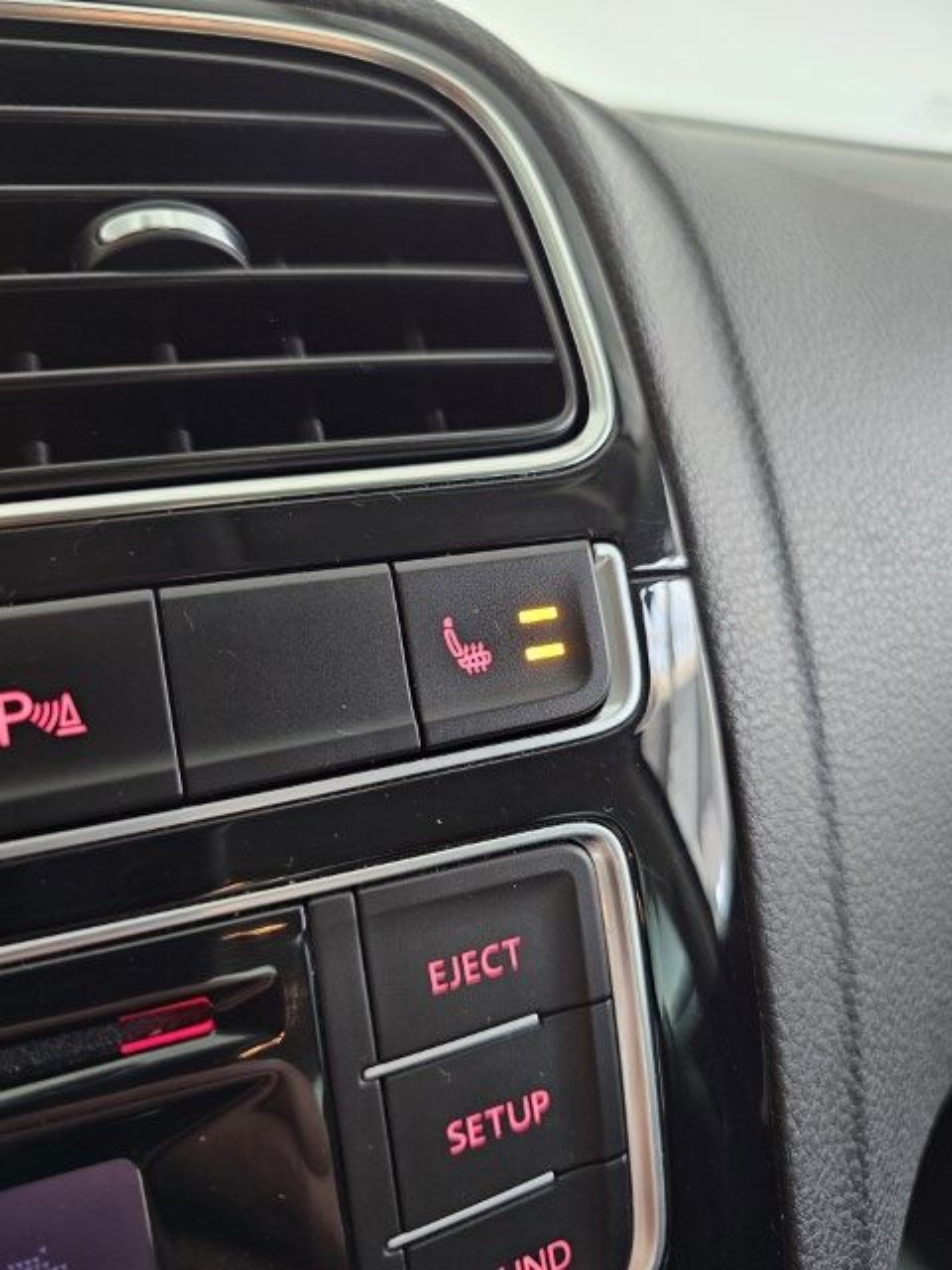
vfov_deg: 73.9
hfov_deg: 58.9
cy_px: 635
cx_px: 476
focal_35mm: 23
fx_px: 843
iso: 500
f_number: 1.7
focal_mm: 6.3
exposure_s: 1/25
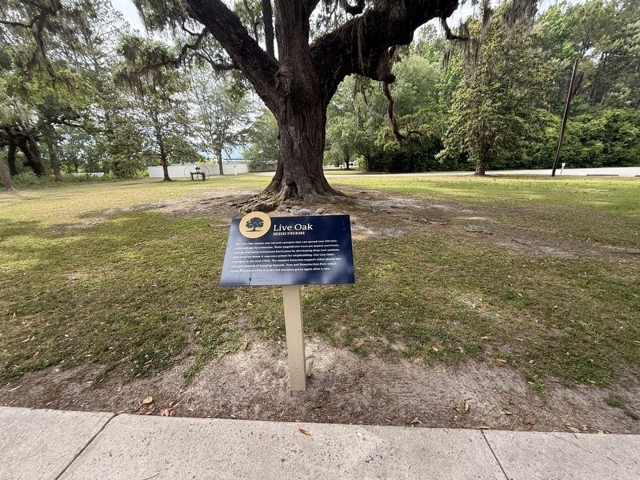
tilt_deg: -15.7
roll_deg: +2.9
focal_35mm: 14
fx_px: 259
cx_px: 320
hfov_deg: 102.1
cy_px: 240
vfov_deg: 85.7
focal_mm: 2.22
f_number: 2.2
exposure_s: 1/319
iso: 50
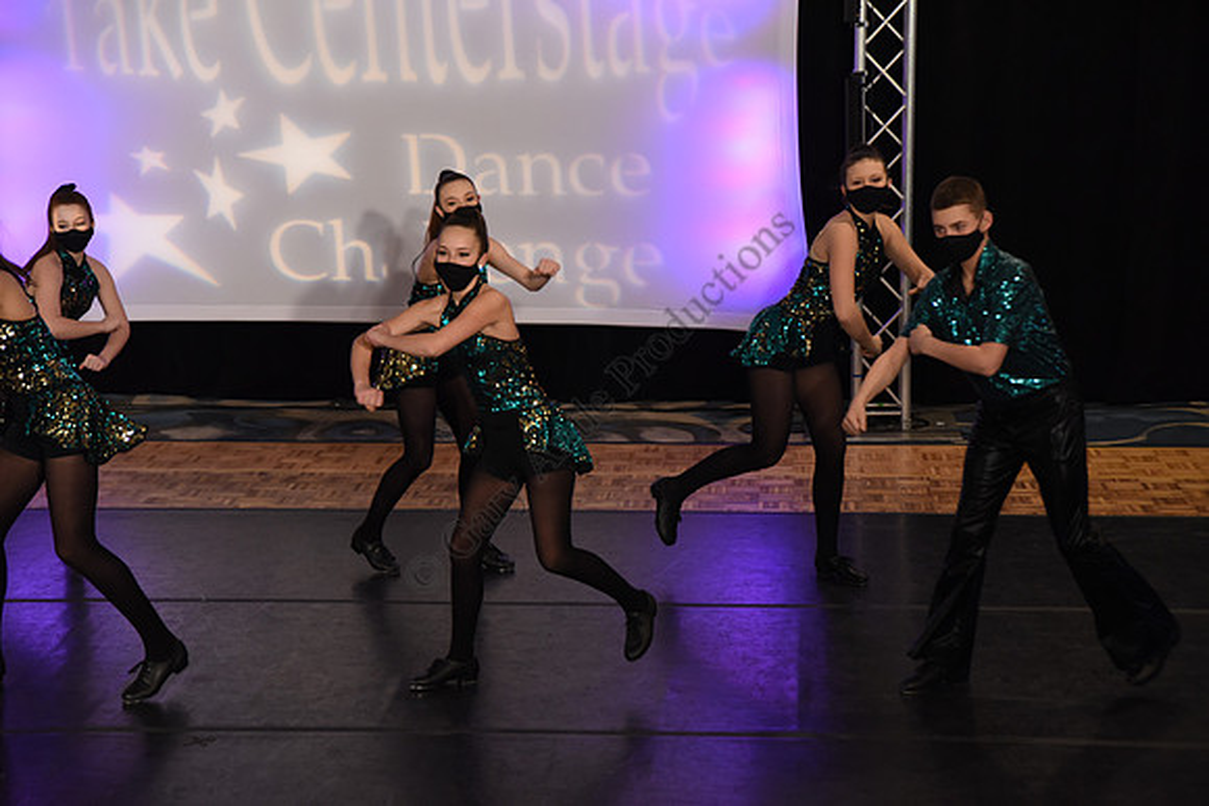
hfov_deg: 27.0
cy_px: 403
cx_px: 604
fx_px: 2519
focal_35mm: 75
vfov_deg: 18.2
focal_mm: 75
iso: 2500
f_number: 4
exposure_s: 1/400
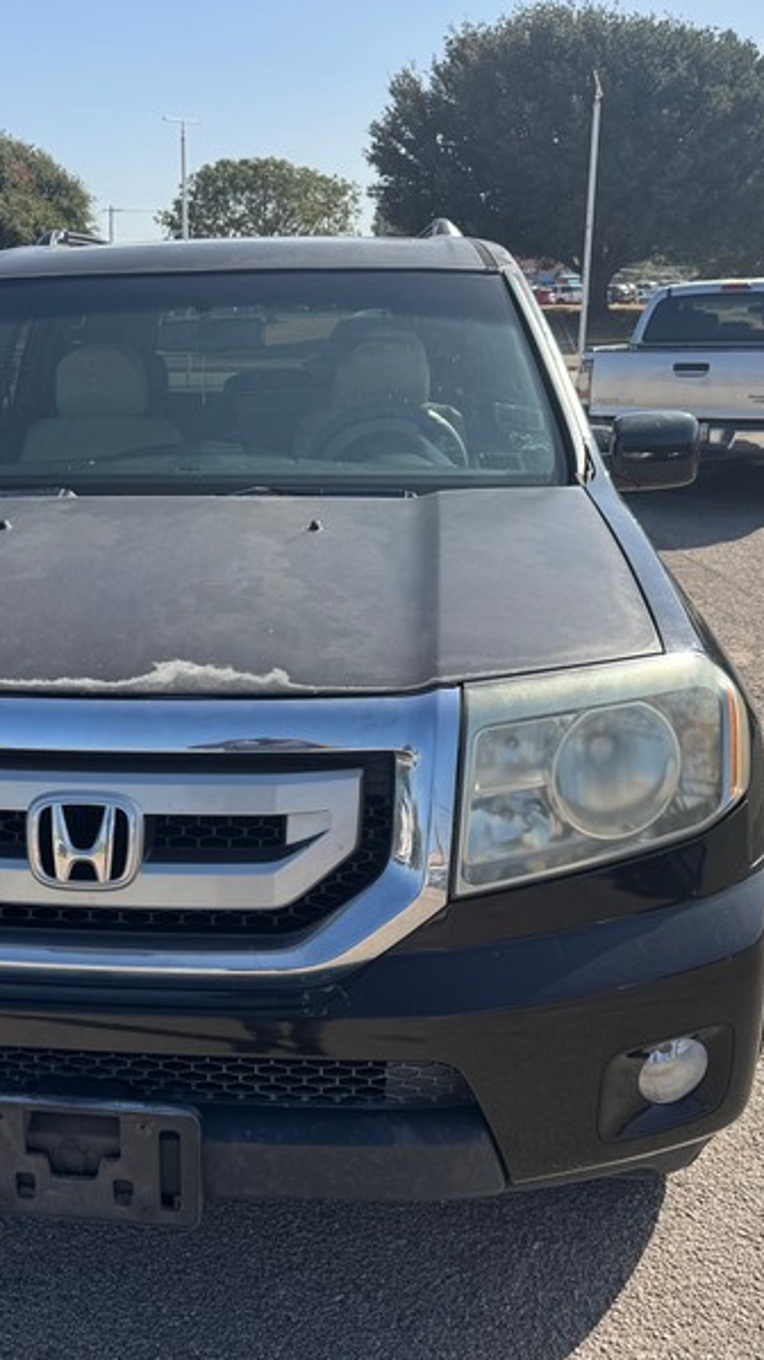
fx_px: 1262
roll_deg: +1.7
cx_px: 186
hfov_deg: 33.0
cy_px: 680
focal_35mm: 35
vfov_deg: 56.6
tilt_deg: -18.3
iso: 80
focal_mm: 6.76
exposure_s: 1/2604
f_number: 1.78
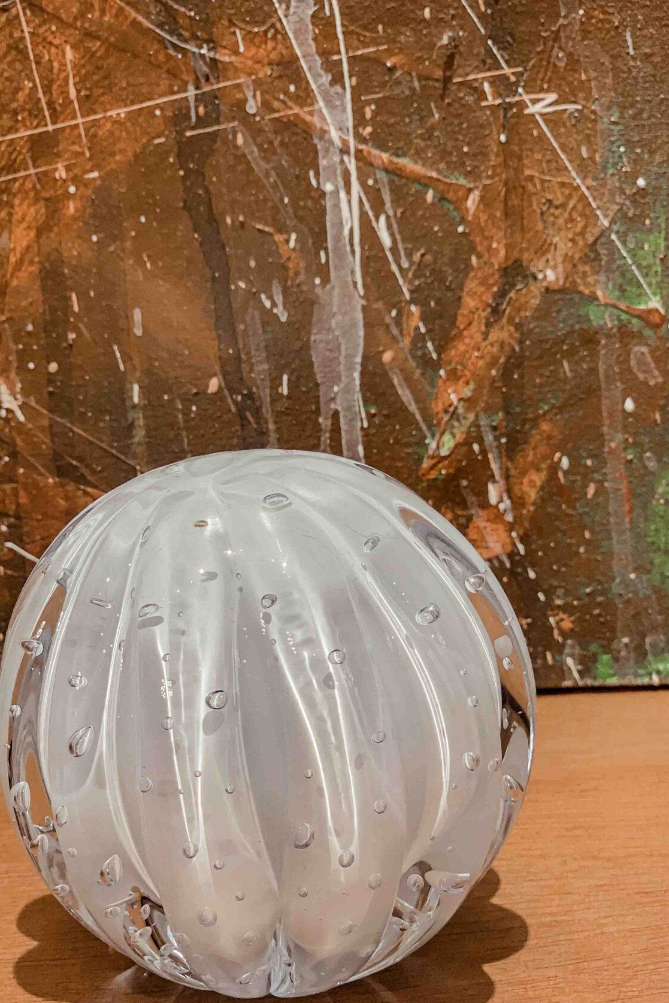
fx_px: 1728
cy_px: 535
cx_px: 296
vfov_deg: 32.4
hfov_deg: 21.9
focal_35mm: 62
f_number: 2.4
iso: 100
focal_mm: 6
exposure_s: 1/50
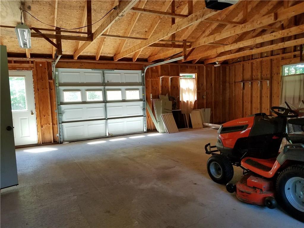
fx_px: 228
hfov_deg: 67.3
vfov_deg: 53.1
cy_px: 114
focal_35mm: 26
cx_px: 152
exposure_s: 1/60
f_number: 1.7
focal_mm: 4.2
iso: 100
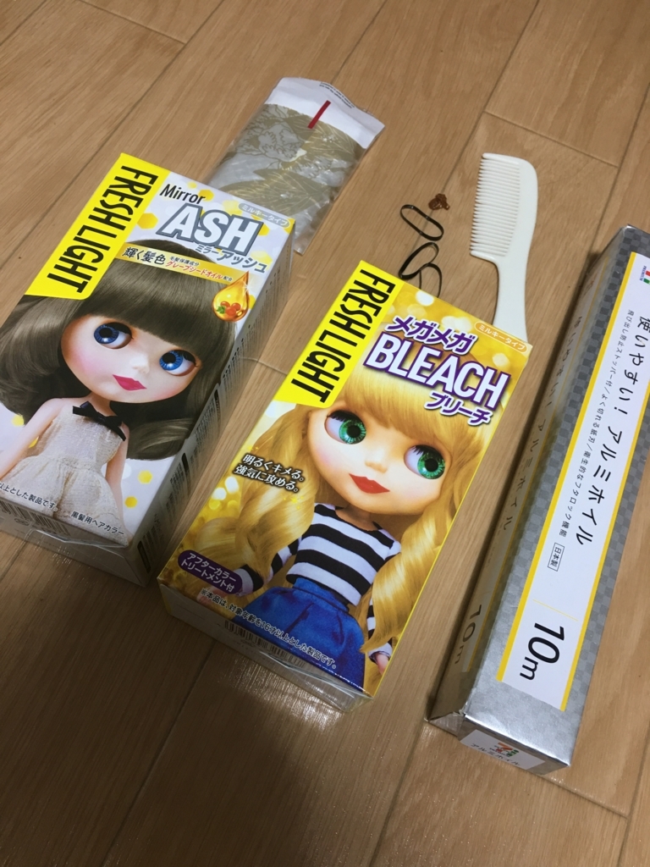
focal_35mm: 29
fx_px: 726
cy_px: 434
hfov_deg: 48.2
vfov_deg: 61.7
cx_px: 325
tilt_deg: -62.1
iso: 32
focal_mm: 4.15
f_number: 2.2
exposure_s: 1/15
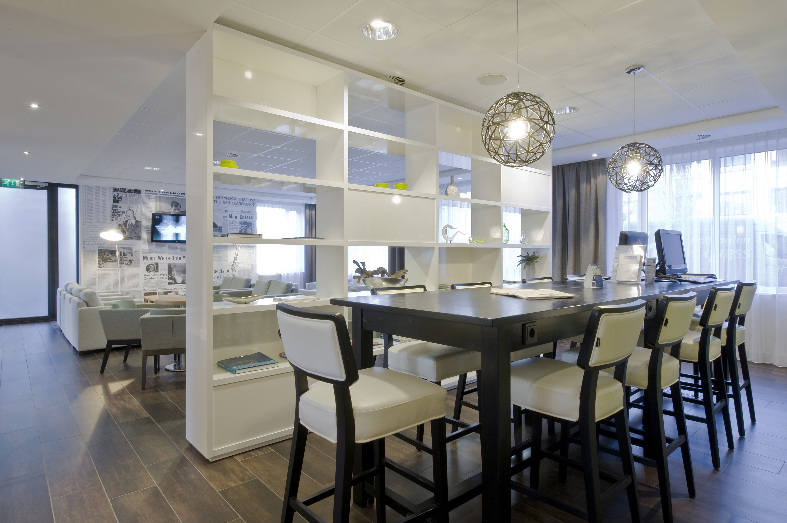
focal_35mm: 20
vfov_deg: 61.8
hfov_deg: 84.0
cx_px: 394
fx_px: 437
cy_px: 262
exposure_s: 5
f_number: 20
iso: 200
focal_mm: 20
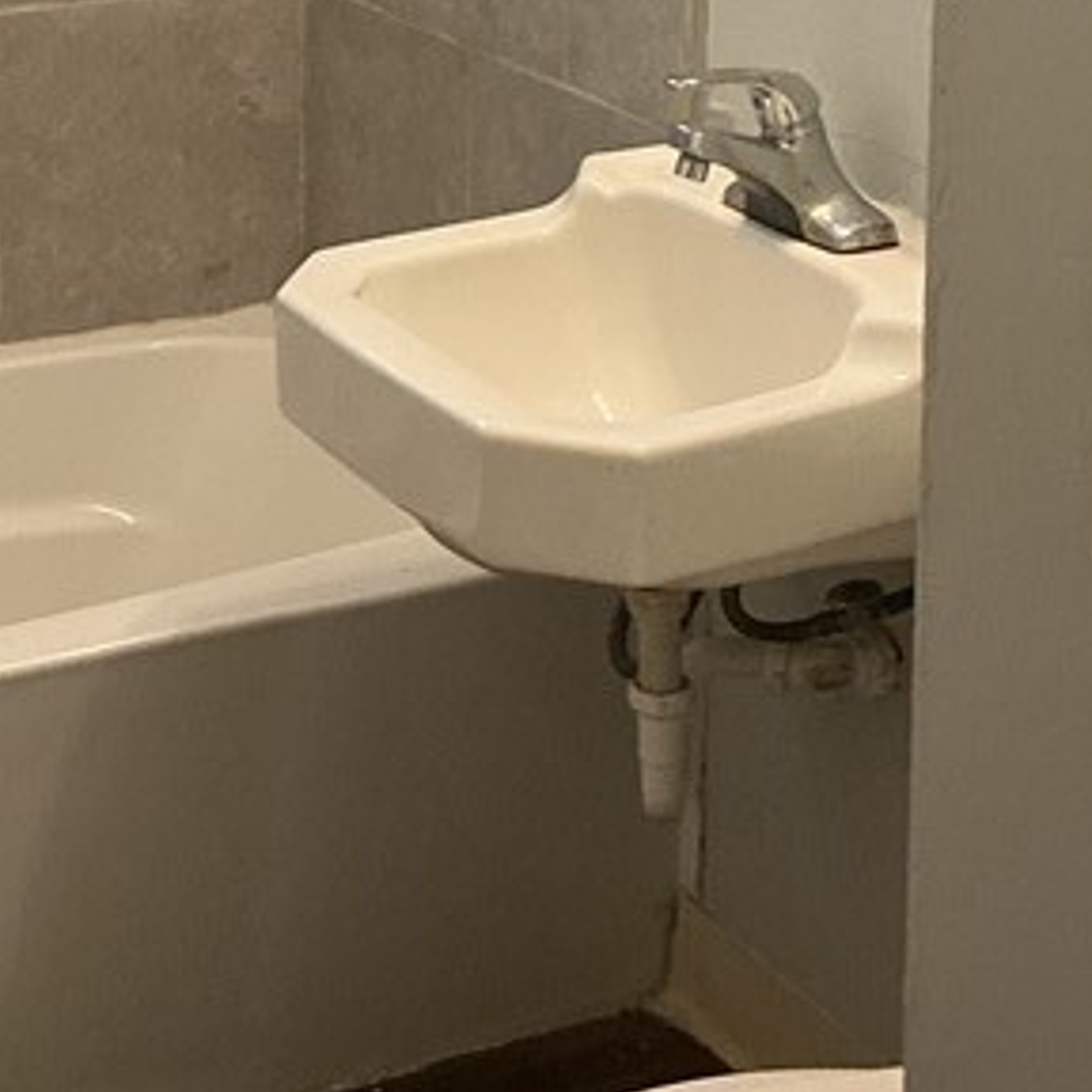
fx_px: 3248
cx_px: 360
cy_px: 34
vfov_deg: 18.6
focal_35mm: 91
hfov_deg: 19.0
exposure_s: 1/60
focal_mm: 3
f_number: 1.8
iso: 160
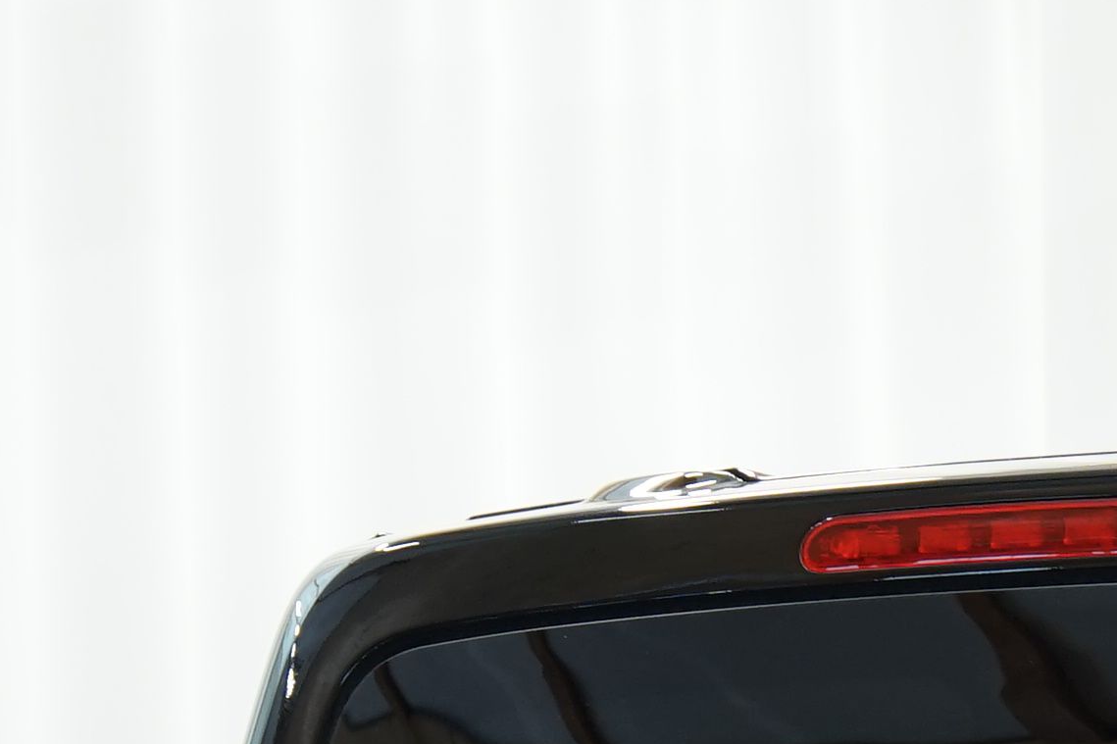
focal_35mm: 274
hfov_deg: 7.2
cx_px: 2247
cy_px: 1829
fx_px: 8500
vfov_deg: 4.9
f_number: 4.5
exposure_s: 1/20
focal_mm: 52
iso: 500
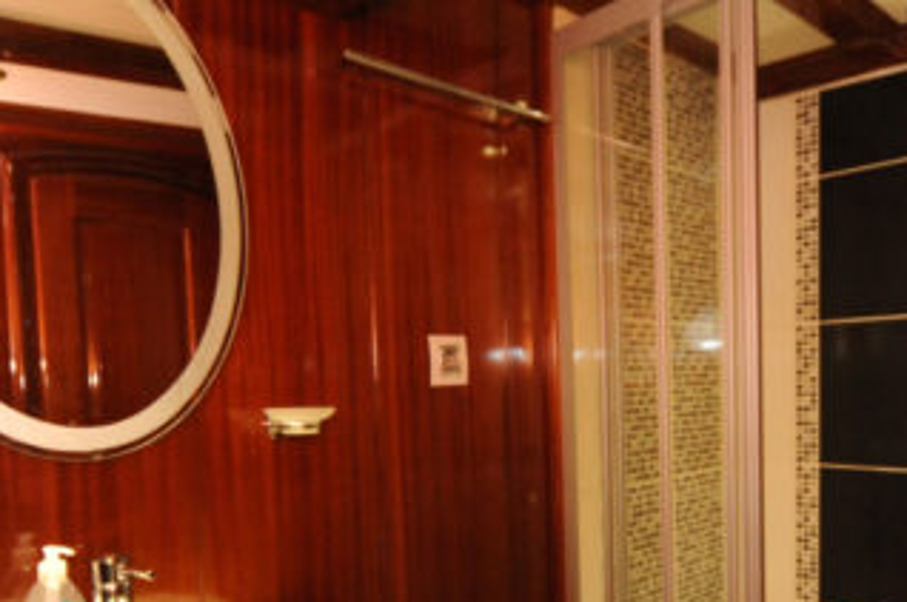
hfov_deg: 63.7
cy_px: 409
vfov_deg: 44.1
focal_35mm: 29
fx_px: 730
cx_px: 476
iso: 4000
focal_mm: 12
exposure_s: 1/40
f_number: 5.6
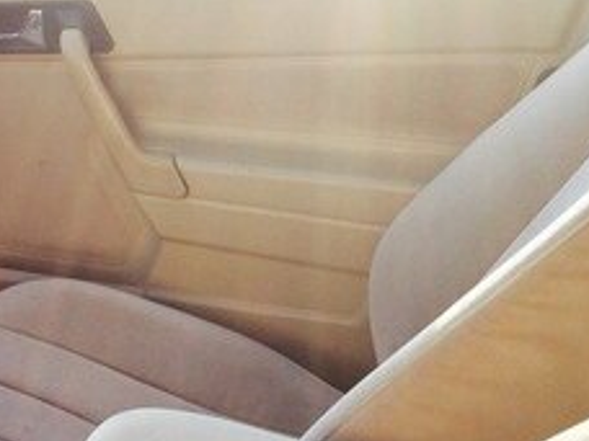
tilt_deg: -33.9
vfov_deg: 16.9
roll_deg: +8.2
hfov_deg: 20.6
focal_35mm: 84
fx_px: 1429
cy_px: 507
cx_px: -243
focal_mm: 4.15
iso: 32
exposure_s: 1/222
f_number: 2.2
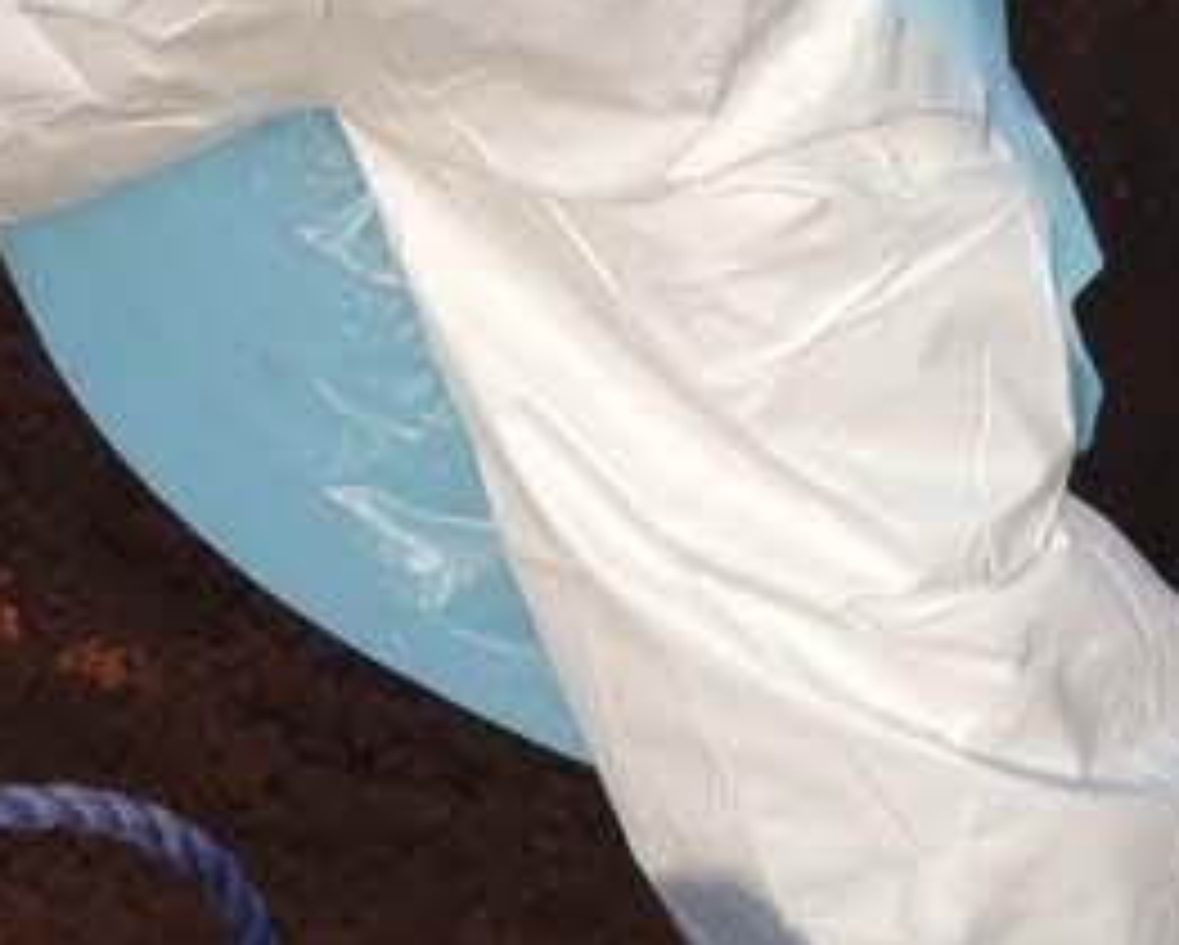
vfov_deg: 7.2
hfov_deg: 9.1
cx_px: 1539
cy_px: -828
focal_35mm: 209
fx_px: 7298
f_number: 7.1
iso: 320
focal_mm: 36
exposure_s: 1/500
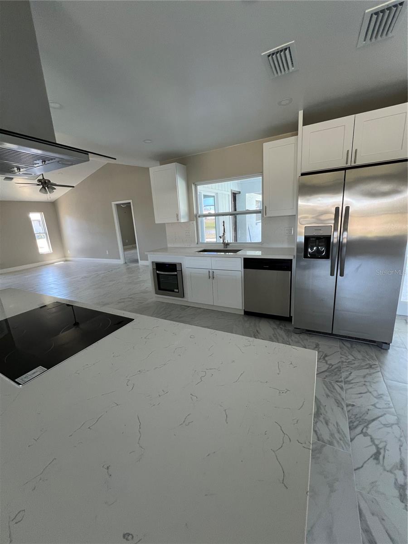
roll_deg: +3.7
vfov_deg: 106.2
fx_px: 204
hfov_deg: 89.9
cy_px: 272
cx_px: 204
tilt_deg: -13.1
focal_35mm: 13
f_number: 1.8
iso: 160
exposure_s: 1/99
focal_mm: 1.57
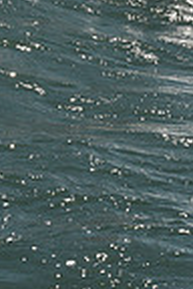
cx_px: 116
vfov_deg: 7.1
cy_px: -253
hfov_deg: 4.9
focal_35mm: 281
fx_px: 2260
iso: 320
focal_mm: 70
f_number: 14
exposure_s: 1/800
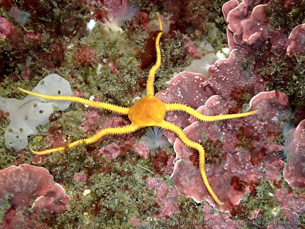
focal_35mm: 30
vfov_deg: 46.8
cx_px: 152
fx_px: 264
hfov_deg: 60.0
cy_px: 114
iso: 250
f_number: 2.3
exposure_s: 1/125
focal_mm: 5.4
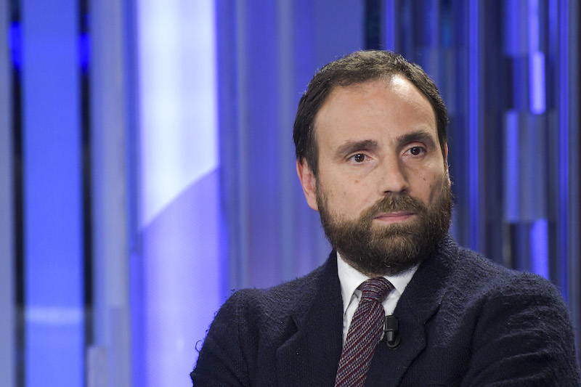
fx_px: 7261
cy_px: 194
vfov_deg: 3.1
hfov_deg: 4.6
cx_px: 290
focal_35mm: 450
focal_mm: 300
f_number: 9
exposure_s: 1/250
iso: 3200
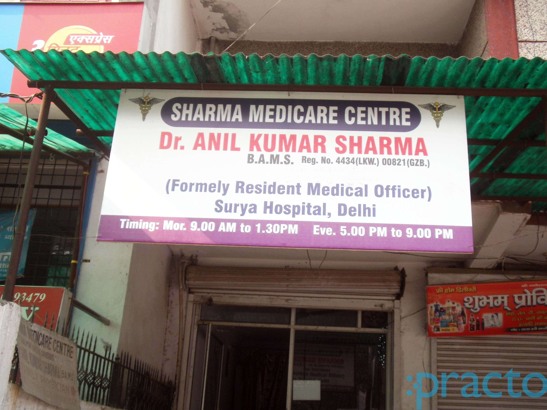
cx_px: 274
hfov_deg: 50.1
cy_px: 205
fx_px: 585
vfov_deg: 38.7
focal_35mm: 37
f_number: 3.1
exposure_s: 1/320
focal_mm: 6.51
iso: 100
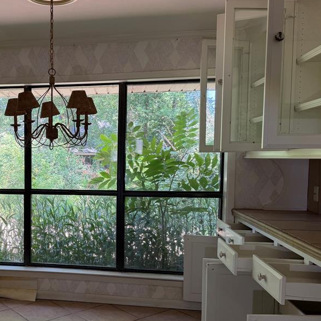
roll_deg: -0.5
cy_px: 186
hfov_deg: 42.2
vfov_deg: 44.8
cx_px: 48
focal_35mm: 37
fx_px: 388
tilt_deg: -2.2
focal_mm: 6.76
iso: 100
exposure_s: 1/121
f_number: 1.78
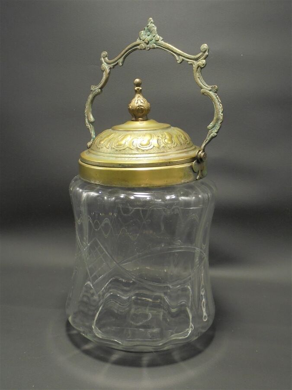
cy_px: 195
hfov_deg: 37.7
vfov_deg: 49.0
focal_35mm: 38
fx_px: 427
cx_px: 146
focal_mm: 6.9
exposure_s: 1/30
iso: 200
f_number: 4.2
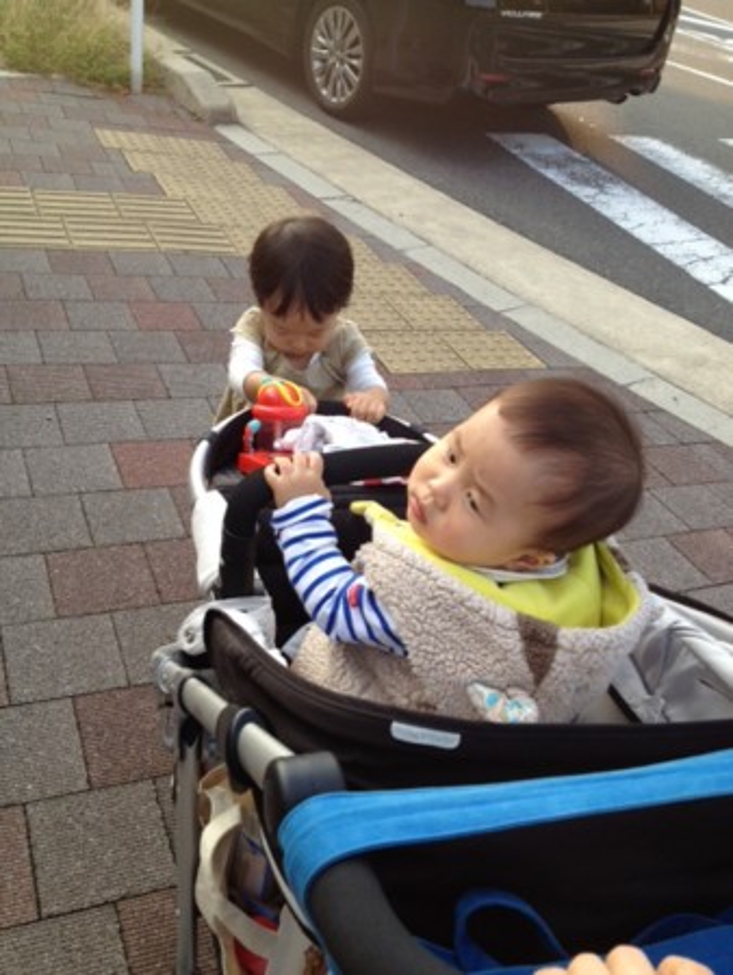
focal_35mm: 35
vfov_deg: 52.6
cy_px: 488
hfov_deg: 40.7
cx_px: 366
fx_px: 987
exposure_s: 1/260
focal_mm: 4.28
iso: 50
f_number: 2.4
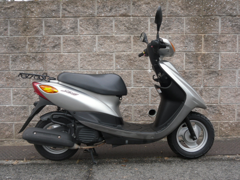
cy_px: 90
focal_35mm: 32
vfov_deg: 44.2
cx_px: 120
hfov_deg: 56.8
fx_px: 222
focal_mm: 5.8
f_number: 3.5
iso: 100
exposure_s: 1/200
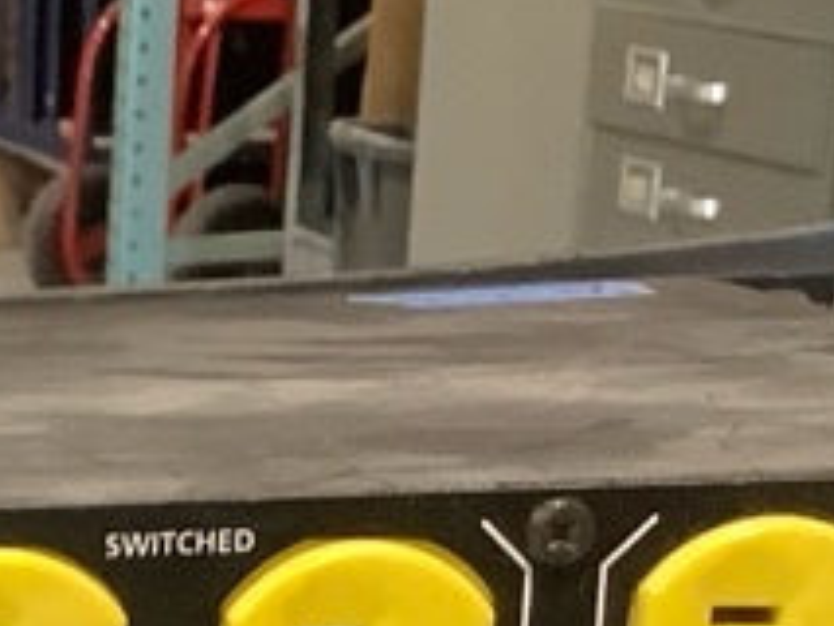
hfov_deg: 12.1
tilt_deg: -23.8
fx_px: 3592
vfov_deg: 9.2
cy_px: 1326
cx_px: -677
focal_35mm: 149
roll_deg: +2.5
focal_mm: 3.3
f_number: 2.4
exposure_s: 1/30
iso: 400
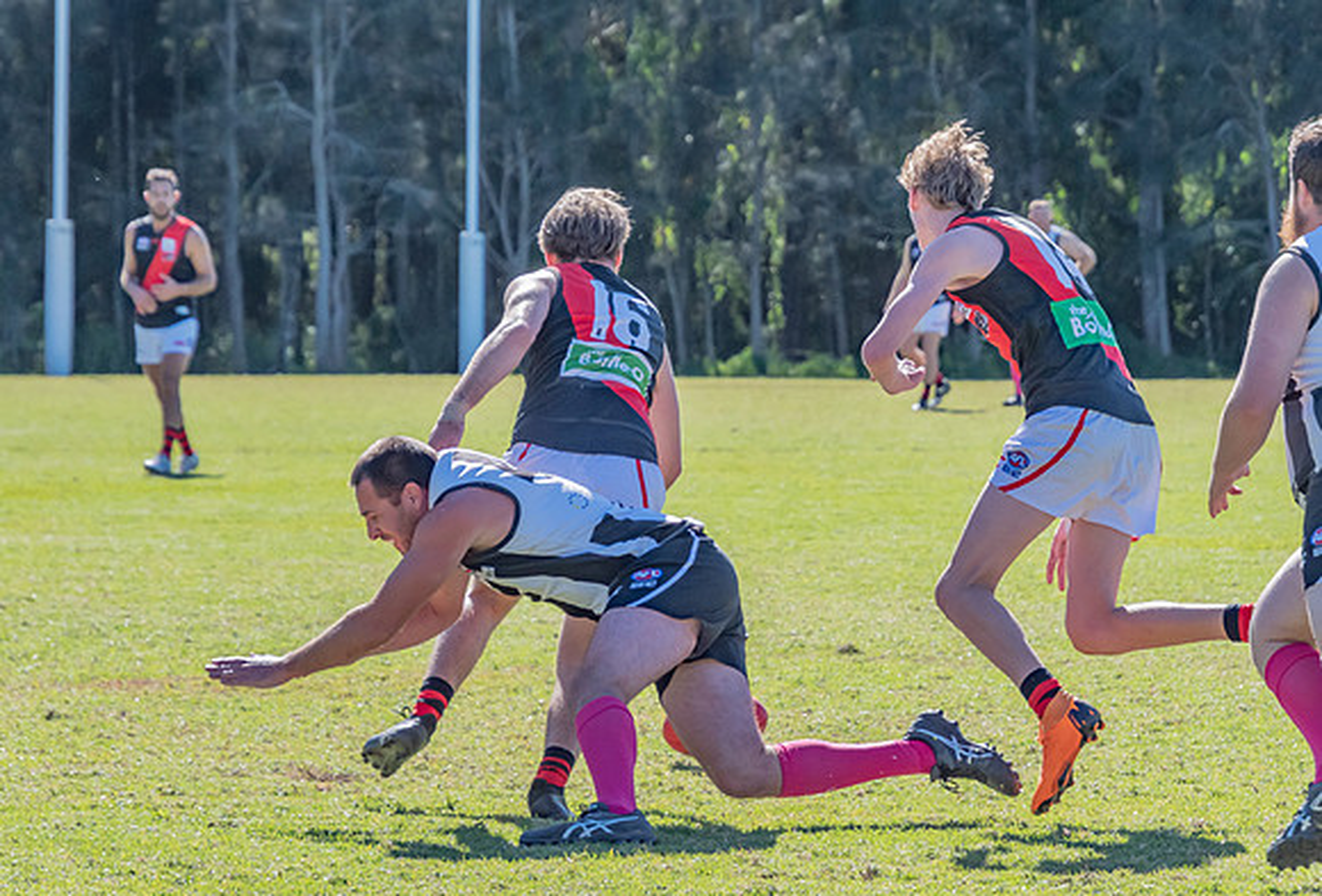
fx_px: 9339
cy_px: 419
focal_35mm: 253
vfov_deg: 5.5
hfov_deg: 8.1
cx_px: 652
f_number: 7.1
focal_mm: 155
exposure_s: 1/2000
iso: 800
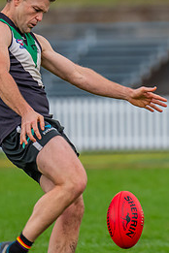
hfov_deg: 1.3
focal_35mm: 1076
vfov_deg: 1.9
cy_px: 104
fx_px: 7576
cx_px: 105
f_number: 4
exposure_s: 1/1000
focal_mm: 310
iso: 800
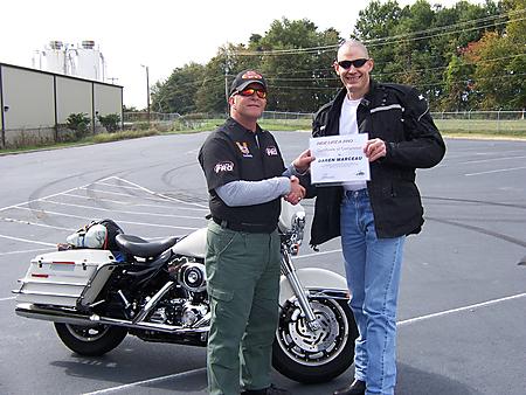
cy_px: 198
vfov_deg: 36.0
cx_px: 263
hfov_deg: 46.8
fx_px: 608
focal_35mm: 40
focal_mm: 6.7
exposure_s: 1/350
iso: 80
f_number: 4
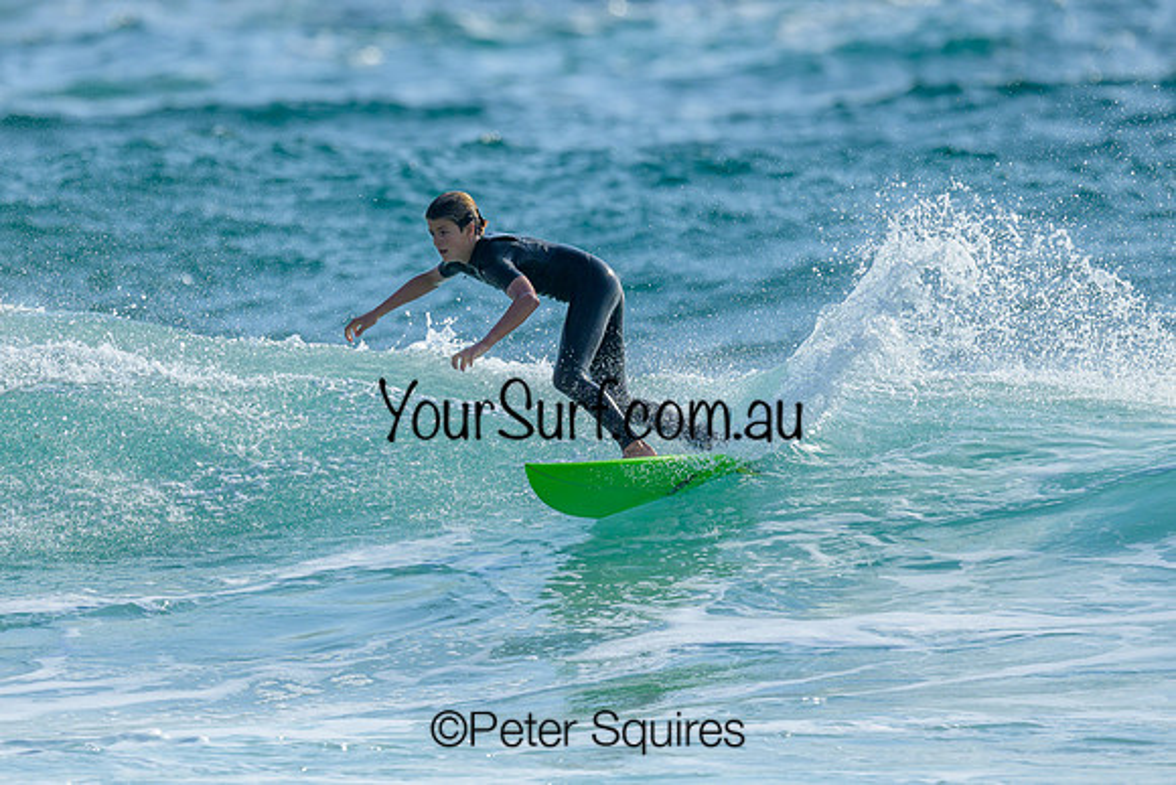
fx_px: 35875
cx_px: 414
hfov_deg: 1.9
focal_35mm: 1098
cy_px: 246
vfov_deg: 1.3
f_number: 6.3
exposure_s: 1/2000
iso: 200
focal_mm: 800
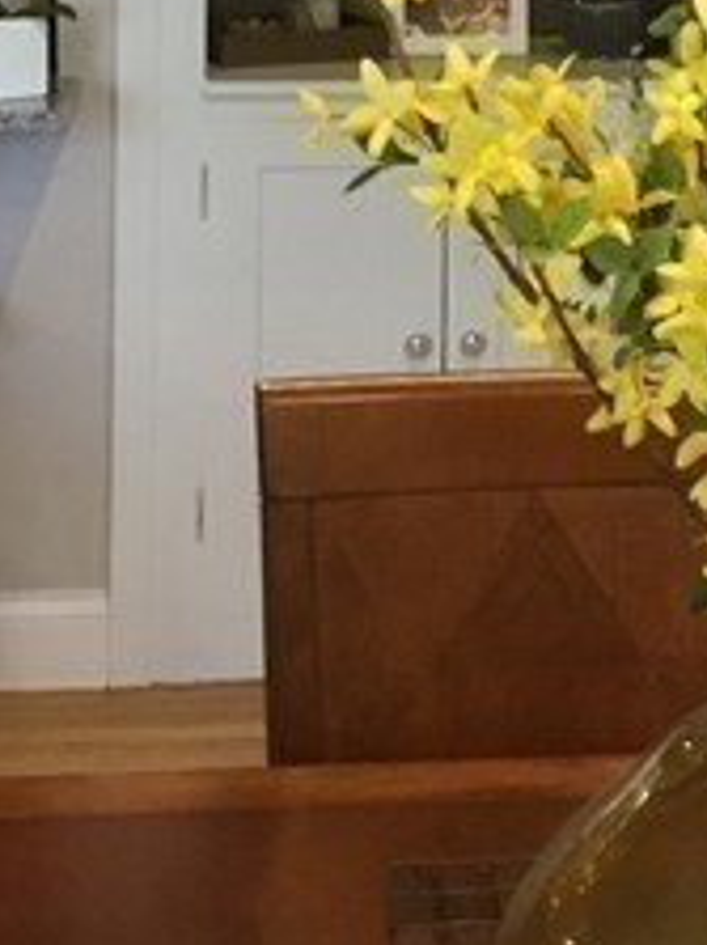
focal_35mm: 107
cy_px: -123
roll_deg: -1.8
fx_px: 2917
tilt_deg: -4.3
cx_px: 669
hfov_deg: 13.7
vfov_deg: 17.7
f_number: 2.4
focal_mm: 3.3
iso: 160
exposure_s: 1/30
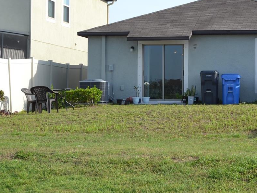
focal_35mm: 102
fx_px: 757
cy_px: 56
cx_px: 216
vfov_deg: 14.5
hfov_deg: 19.0
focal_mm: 35
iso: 100
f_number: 8
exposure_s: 1/160
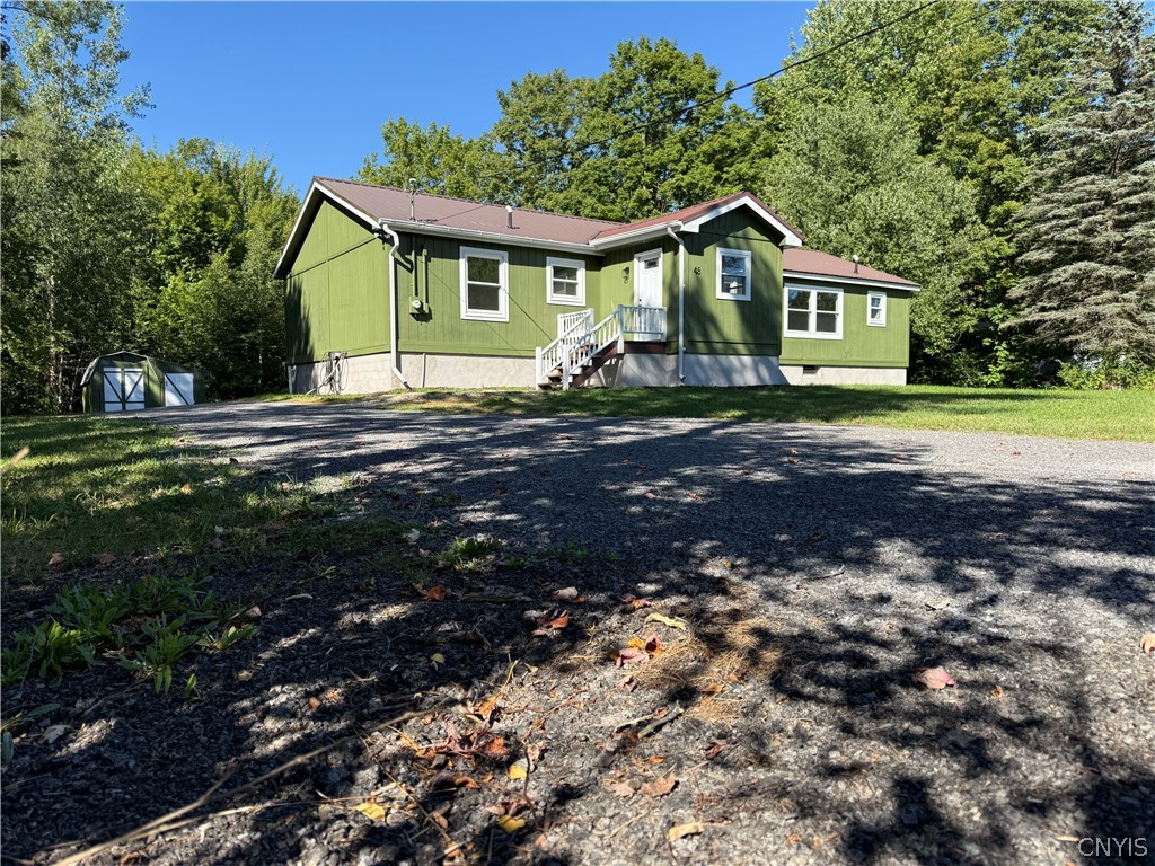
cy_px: 433
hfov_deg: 71.6
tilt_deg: -2.2
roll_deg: +0.8
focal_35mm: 24
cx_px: 578
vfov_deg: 56.8
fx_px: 801
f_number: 1.78
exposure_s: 1/1949
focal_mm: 6.76
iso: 80
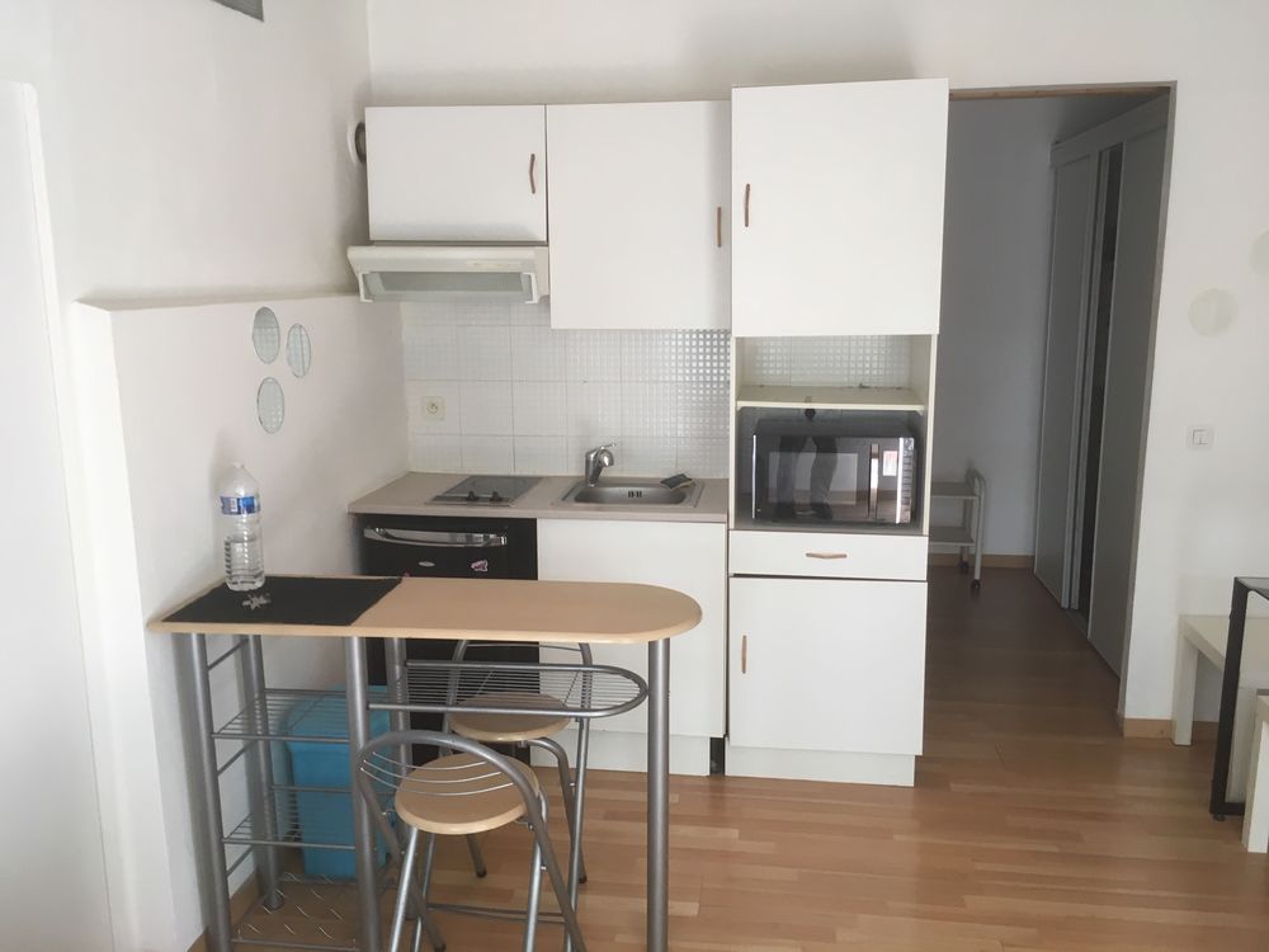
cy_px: 476
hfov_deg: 61.7
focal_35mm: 29
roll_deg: +0.5
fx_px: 1063
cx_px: 634
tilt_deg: -10.3
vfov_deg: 48.2
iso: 64
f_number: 2.2
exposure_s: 1/33
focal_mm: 4.15
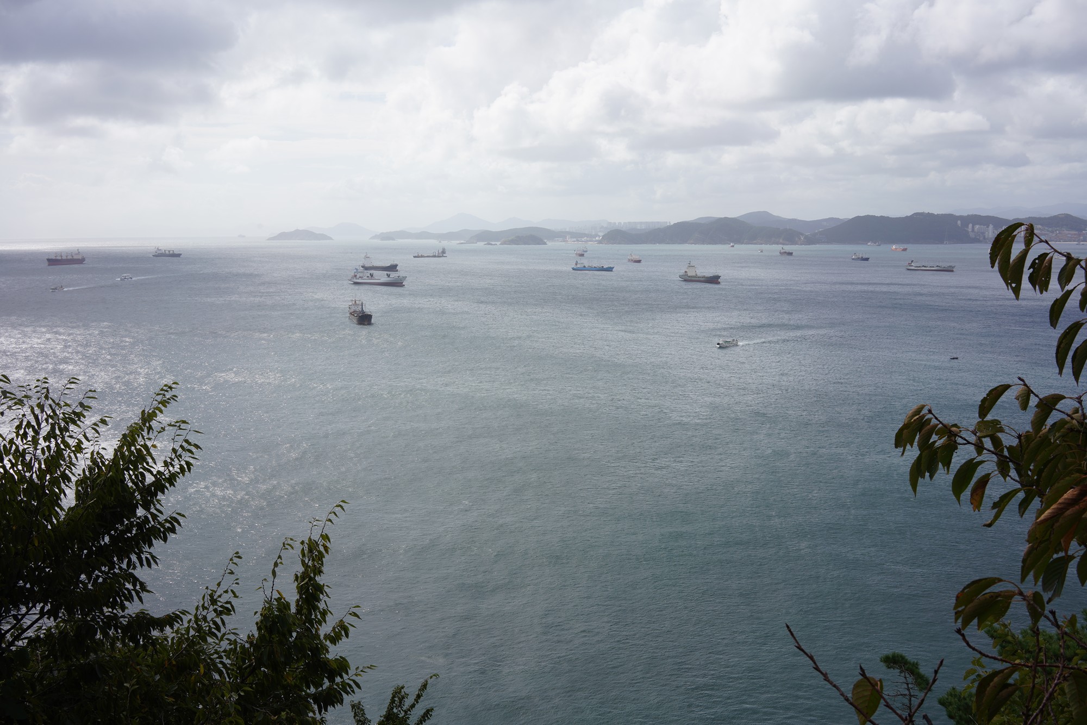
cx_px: 544
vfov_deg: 37.9
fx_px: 1057
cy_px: 362
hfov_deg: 54.4
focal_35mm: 35
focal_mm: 35
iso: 100
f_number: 14
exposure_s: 1/100
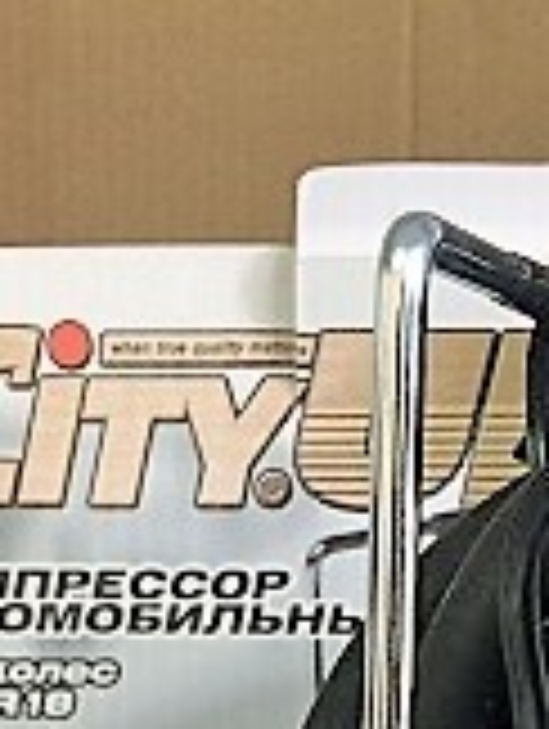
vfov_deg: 14.6
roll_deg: -0.6
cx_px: 261
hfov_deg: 11.9
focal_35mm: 125
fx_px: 2636
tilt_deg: -9.8
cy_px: 1100
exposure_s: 1/33
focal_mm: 4.15
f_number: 2.2
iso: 125
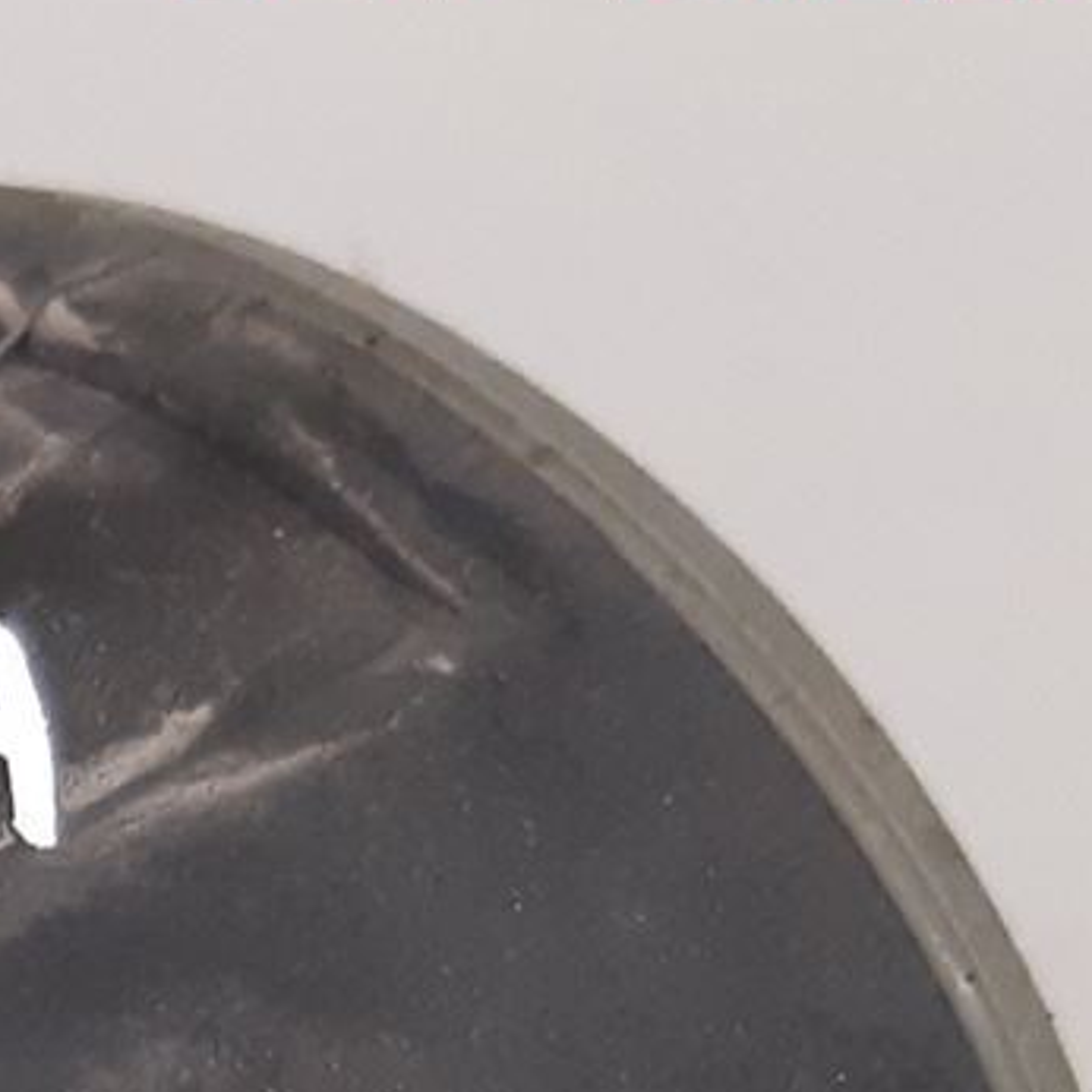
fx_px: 4854
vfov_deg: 12.0
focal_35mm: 136
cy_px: 1872
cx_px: -1117
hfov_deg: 11.5
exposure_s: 1/50
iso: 250
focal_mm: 3.93
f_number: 1.7
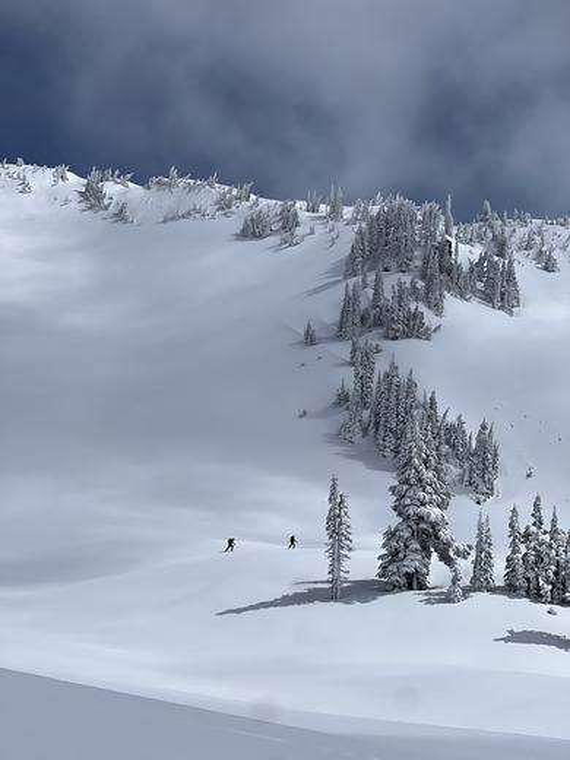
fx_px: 1691
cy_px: 380
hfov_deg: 19.1
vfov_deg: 25.3
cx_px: 285
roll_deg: -2.9
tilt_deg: +11.6
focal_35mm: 77
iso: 25
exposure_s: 1/4785
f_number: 2.8
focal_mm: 9
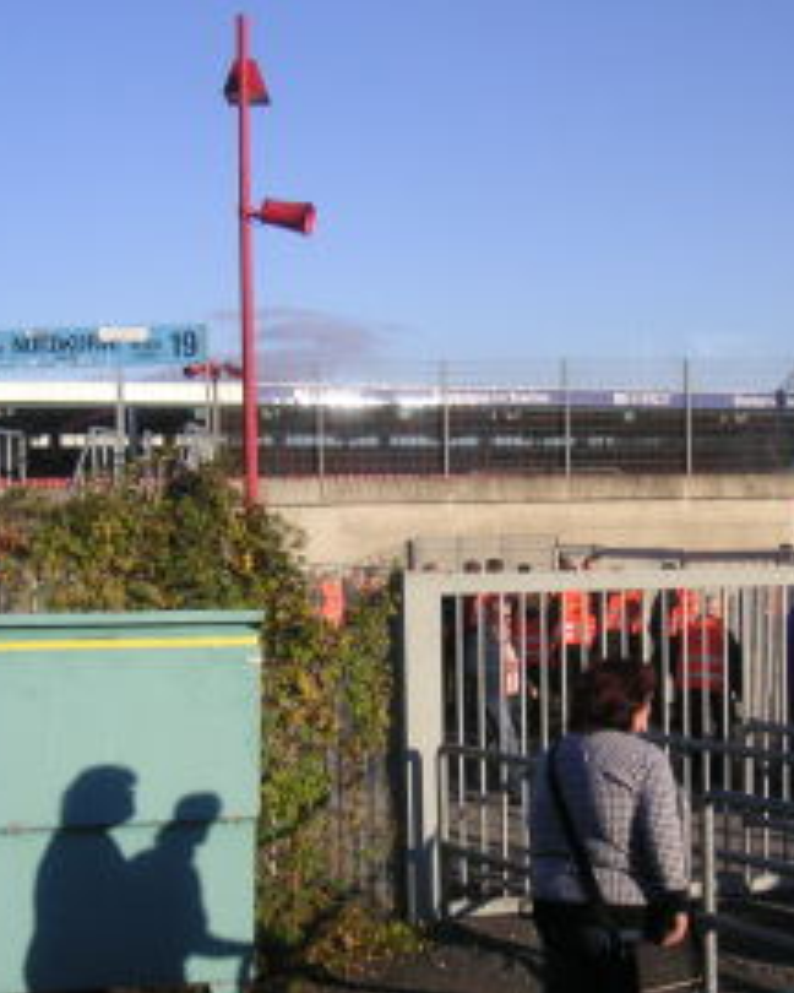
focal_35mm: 67
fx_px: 1968
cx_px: 456
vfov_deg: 28.3
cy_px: 568
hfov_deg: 22.8
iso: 50
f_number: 6.7
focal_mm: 6.1
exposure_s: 1/180
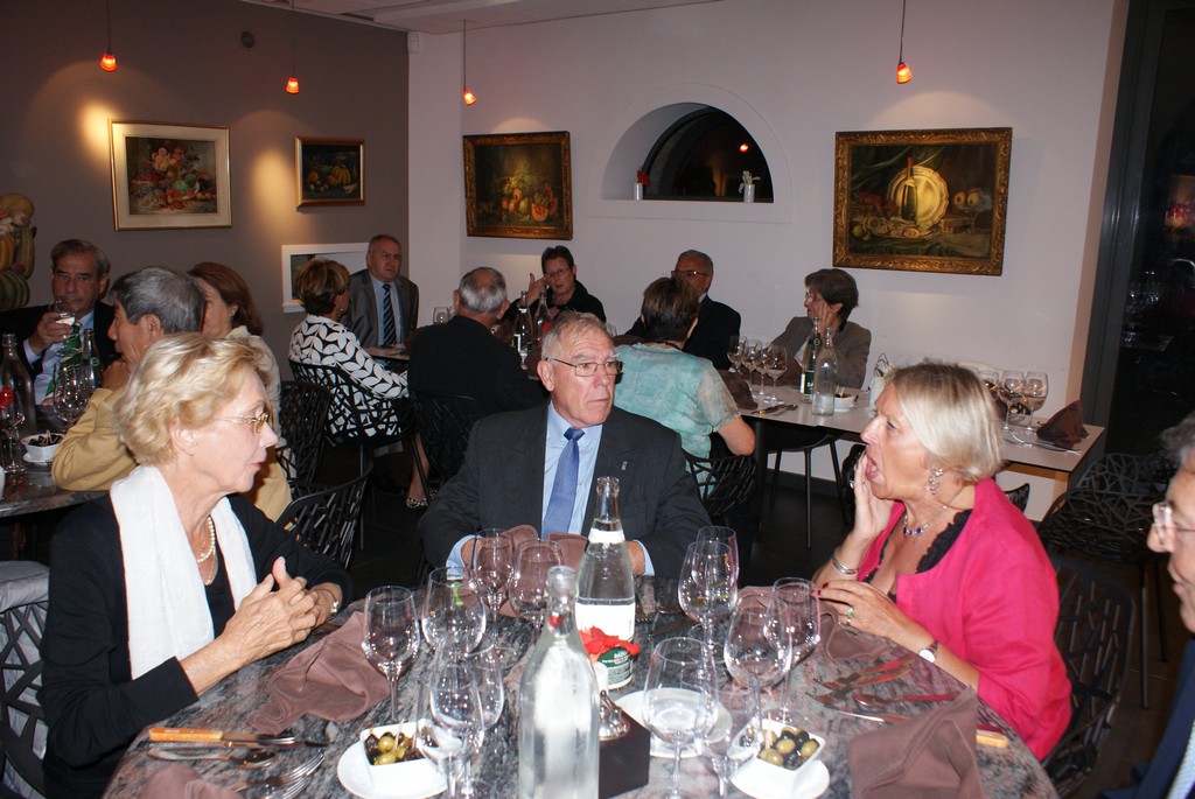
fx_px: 897
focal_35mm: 27
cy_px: 400
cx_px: 598
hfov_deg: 67.3
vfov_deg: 48.0
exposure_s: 1/60
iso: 400
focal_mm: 18
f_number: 5.6
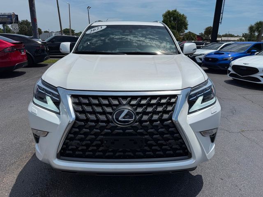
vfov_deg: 56.8
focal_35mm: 24
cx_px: 132
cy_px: 98
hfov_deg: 71.6
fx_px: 182
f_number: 1.78
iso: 80
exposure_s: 1/14286
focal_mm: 6.76
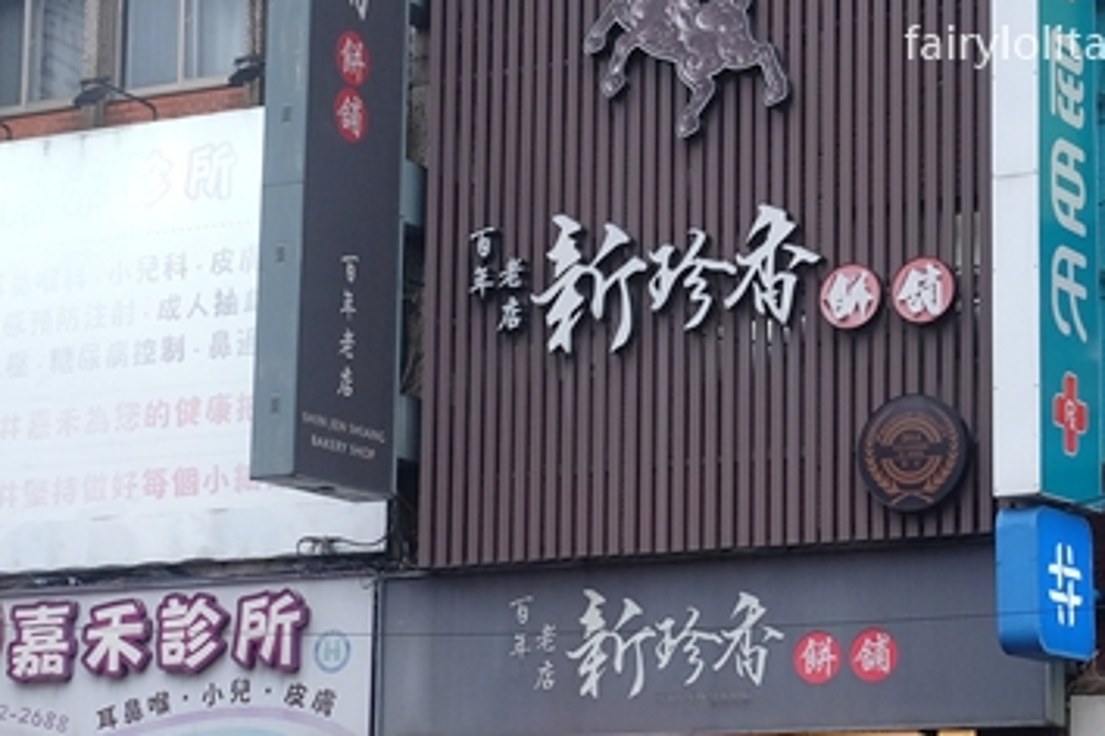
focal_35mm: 89
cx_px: 746
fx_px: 2732
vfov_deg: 15.3
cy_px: 440
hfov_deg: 22.8
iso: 800
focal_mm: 23
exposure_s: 1/60
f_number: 5.6
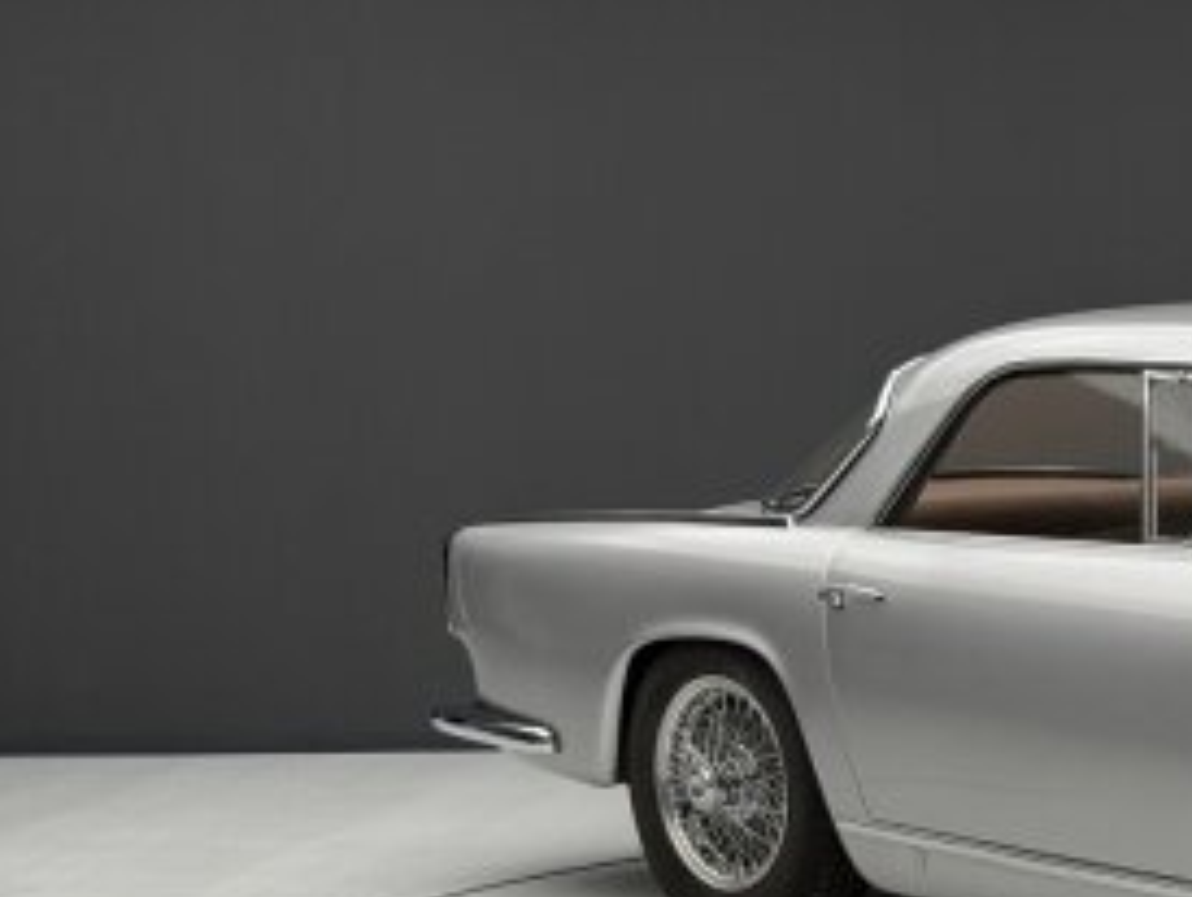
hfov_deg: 16.9
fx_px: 3860
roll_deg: +0.6
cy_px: 927
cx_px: 1388
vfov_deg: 13.0
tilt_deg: -9.9
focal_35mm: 112
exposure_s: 1/99
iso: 80
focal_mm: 6.76
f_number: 1.78
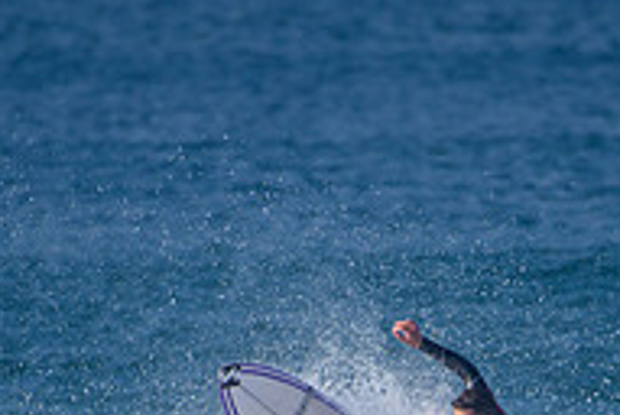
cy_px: 550
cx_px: 386
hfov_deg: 1.3
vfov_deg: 0.9
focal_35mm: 1567
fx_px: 27029
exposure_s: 1/2000
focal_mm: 500
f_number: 5.6
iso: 250
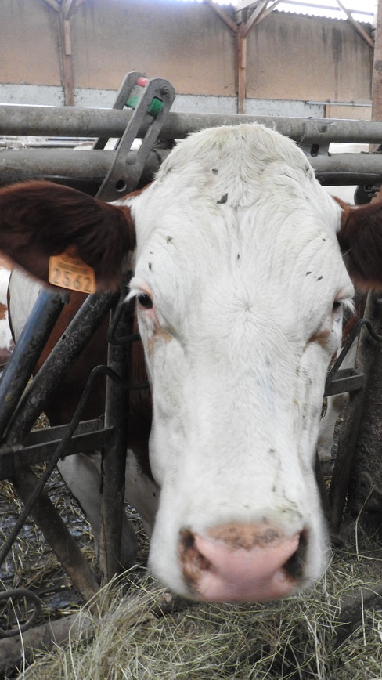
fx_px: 703
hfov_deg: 30.3
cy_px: 342
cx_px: 242
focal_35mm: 39
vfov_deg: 51.6
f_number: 3.8
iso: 800
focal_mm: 6.3
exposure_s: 1/5
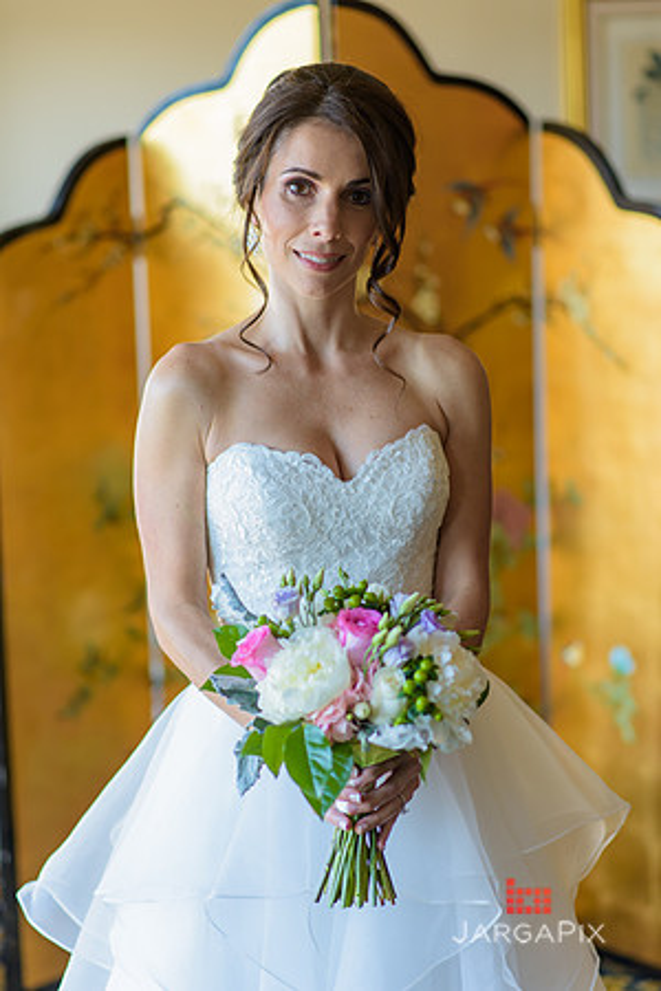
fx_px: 2341
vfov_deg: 23.9
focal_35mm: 85
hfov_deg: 16.1
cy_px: 496
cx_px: 330
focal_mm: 85
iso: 200
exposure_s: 1/200
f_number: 2
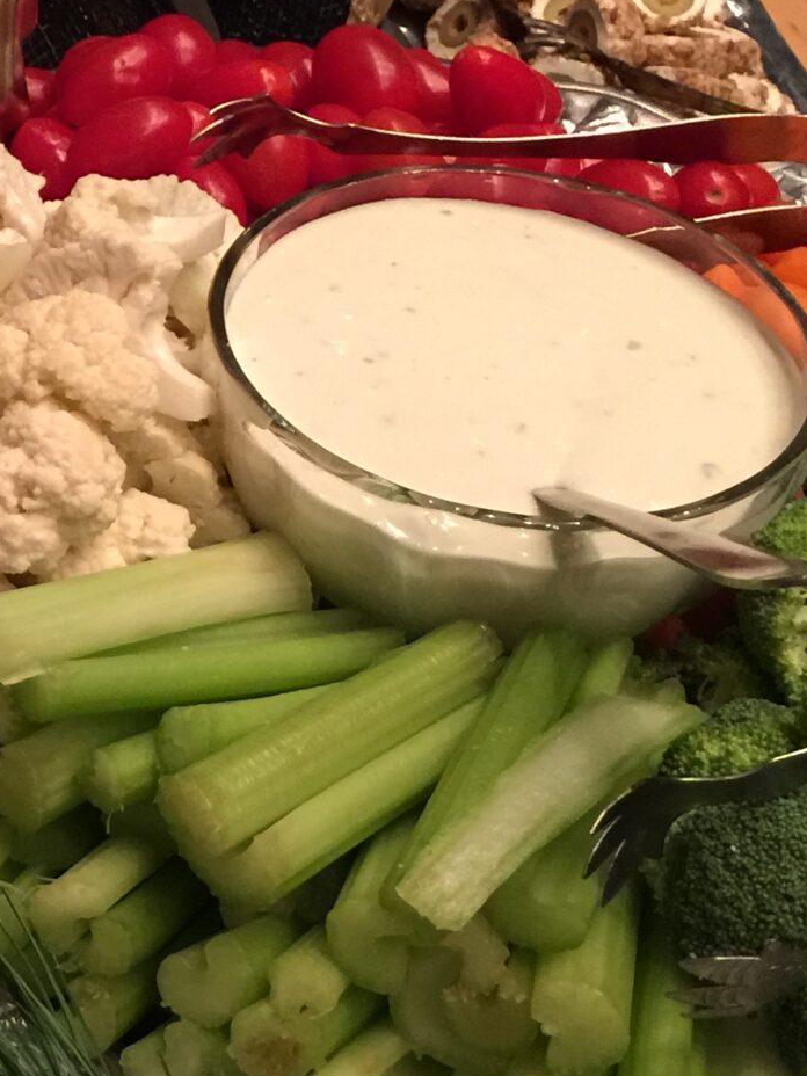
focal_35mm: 80
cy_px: 341
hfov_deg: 17.2
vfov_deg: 24.3
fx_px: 2487
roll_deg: -0.1
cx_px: -272
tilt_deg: -40.4
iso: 125
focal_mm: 4.15
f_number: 2.2
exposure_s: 1/8
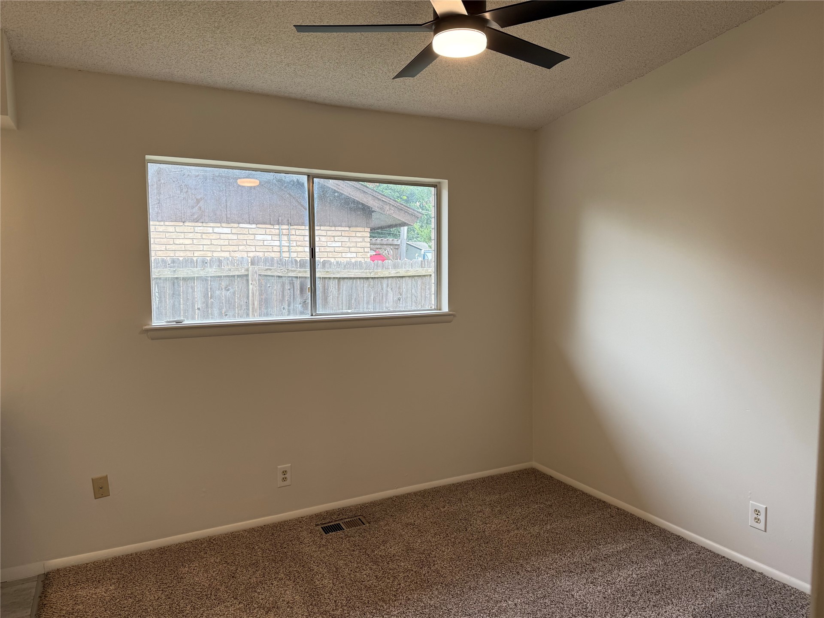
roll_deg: +1.0
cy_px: 309
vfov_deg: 56.8
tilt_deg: -4.4
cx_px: 412
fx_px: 571
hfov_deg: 71.6
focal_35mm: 24
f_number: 1.78
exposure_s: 1/135
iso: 80
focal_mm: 6.76
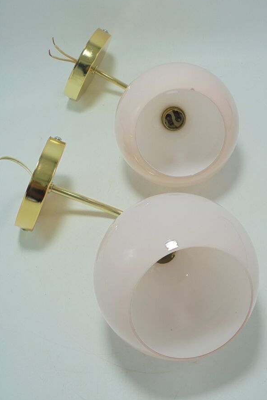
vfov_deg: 53.1
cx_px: 152
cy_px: 198
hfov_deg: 36.8
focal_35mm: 36
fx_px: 401
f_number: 4
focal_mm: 6.1
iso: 100
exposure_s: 1/80
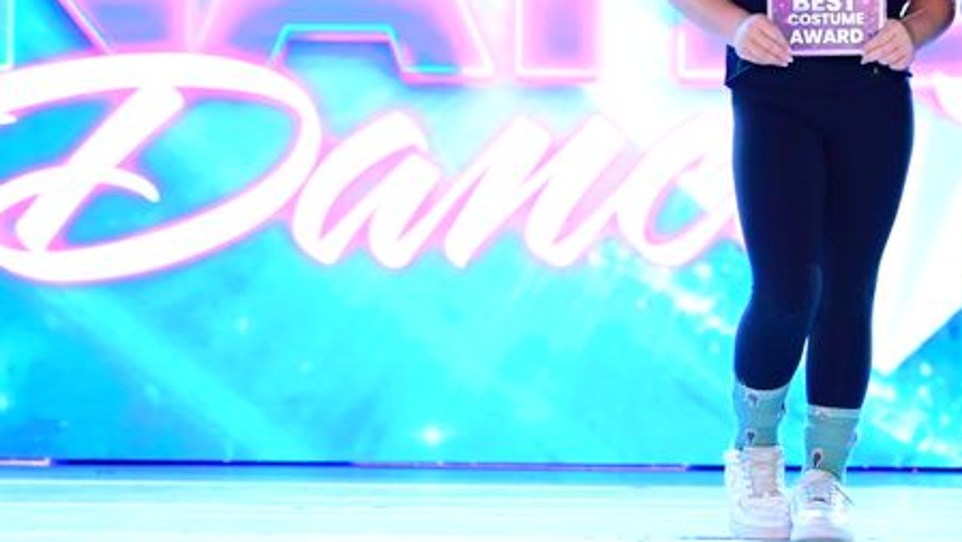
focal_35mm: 245
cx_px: 853
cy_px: -308
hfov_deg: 8.8
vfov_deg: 4.9
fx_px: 6252
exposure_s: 1/800
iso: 3200
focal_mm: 70
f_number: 3.2
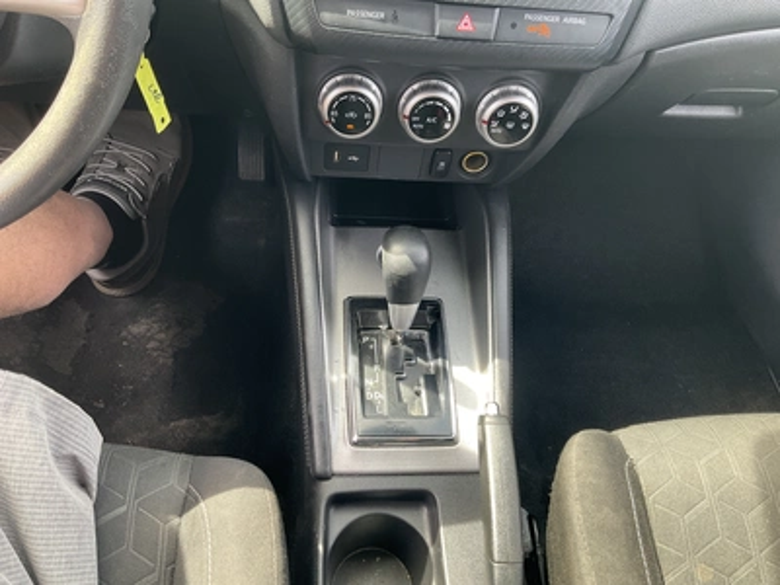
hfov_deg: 61.7
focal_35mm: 29
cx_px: 390
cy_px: 292
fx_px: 653
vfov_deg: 48.2
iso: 64
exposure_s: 1/108
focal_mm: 3
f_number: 1.8
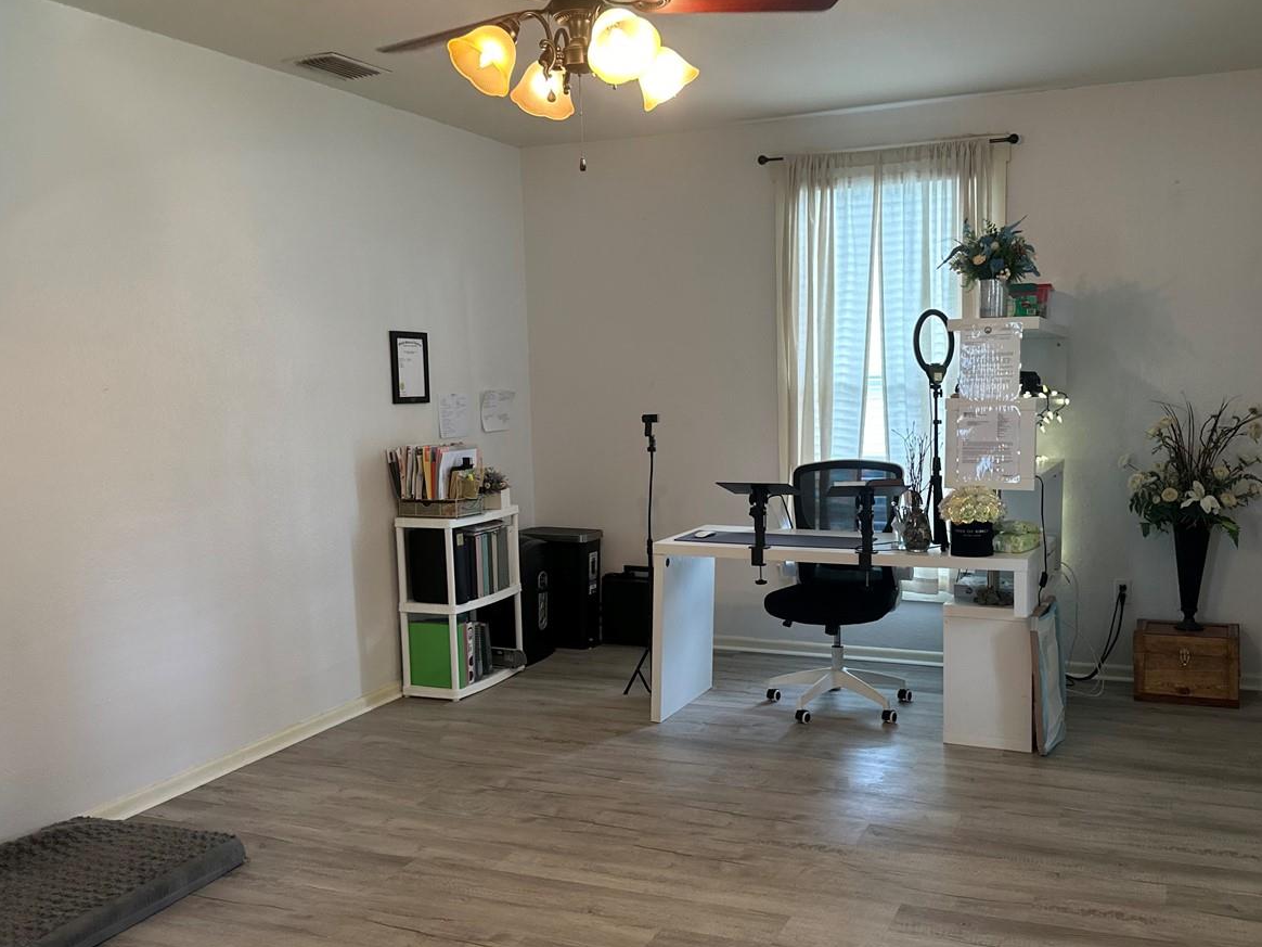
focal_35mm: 33
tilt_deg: -5.0
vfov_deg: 42.9
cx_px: 692
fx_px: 1203
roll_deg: +0.6
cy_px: 489
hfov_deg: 55.3
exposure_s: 1/60
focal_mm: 6.86
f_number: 1.78
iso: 160
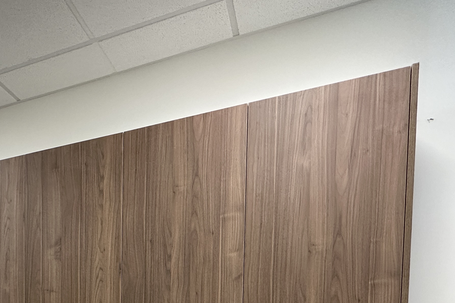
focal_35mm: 33
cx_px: 118
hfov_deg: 54.7
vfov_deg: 32.1
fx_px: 417
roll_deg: -0.8
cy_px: 377
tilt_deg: -3.0
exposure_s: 1/120
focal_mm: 2.22
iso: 250
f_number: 2.2
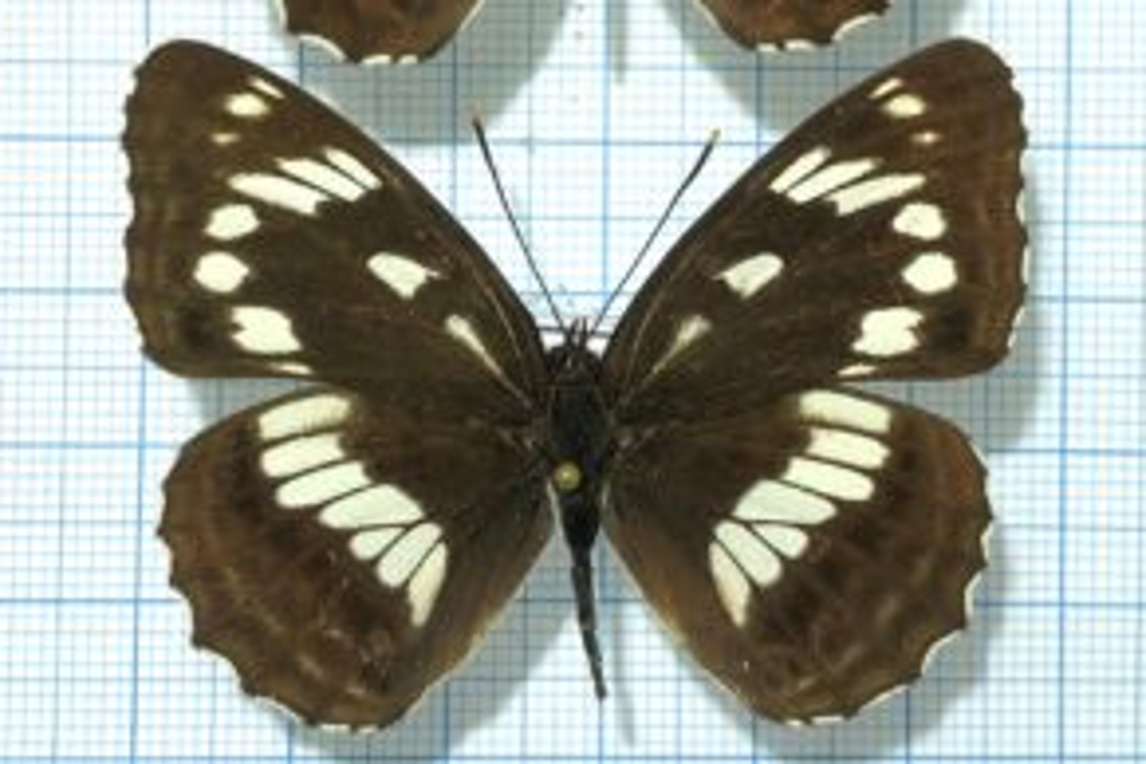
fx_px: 1273
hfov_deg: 48.5
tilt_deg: -88.3
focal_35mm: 40
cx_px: 571
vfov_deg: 31.3
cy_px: 32
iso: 20
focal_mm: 3.99
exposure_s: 1/552
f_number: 1.8
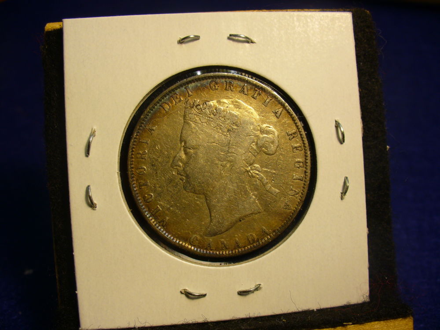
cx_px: 220
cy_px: 165
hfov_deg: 50.1
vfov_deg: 38.7
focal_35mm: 37
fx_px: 470
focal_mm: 6.1
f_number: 2.8
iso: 80
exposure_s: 1/80
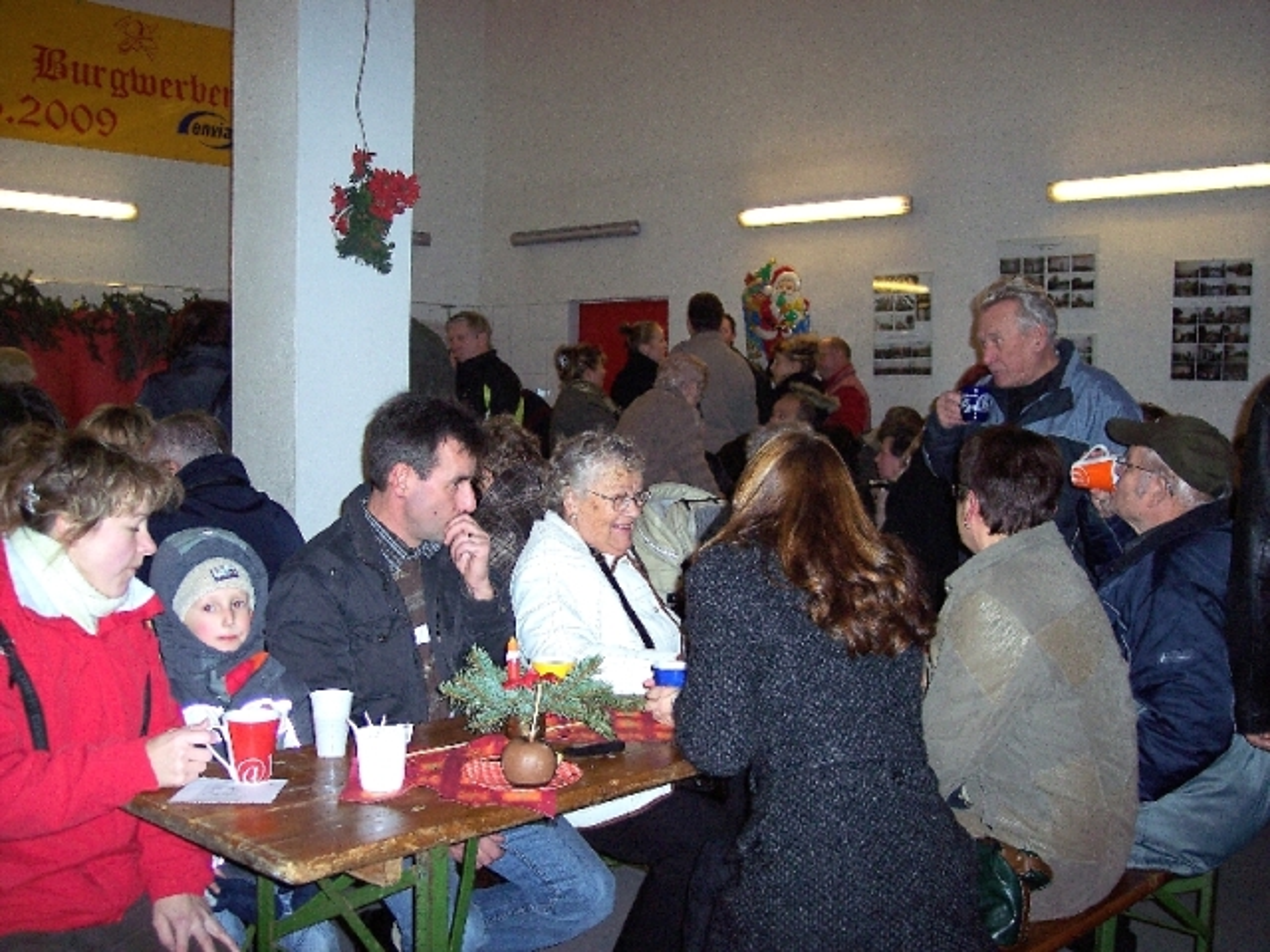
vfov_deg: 36.8
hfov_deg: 47.9
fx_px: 1431
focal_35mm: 39
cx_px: 635
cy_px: 476
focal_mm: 8
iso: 100
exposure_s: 1/60
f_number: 2.8
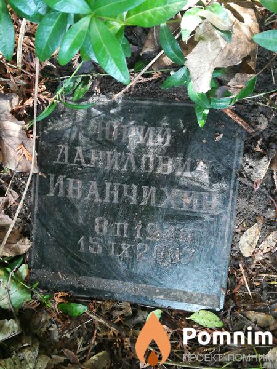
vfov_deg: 54.0
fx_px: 363
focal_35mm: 34
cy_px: 184
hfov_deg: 41.8
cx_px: 138
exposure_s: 1/24
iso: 400
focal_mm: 3.83
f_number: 2.2
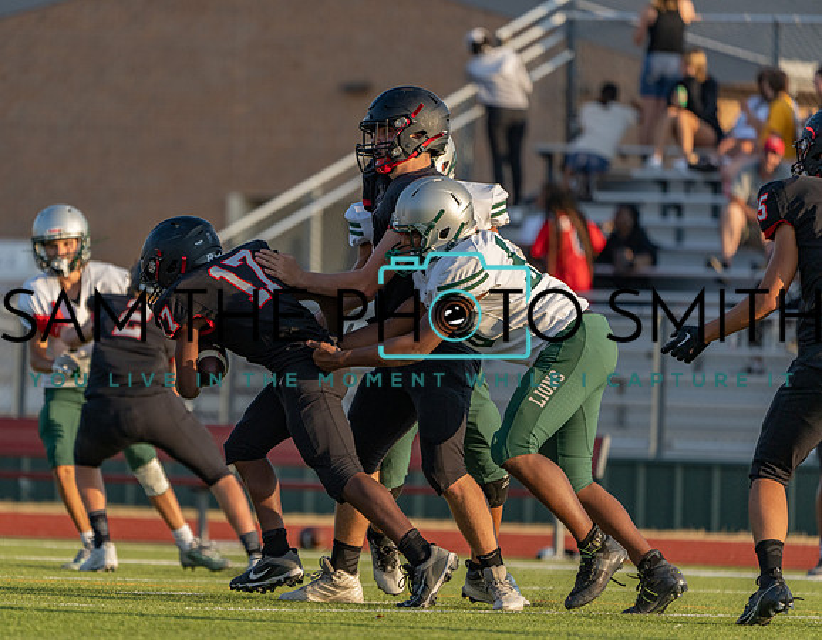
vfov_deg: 3.3
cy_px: 338
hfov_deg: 4.2
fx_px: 11278
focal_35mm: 468
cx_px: 315
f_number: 5.6
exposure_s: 1/1250
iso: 400
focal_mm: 400
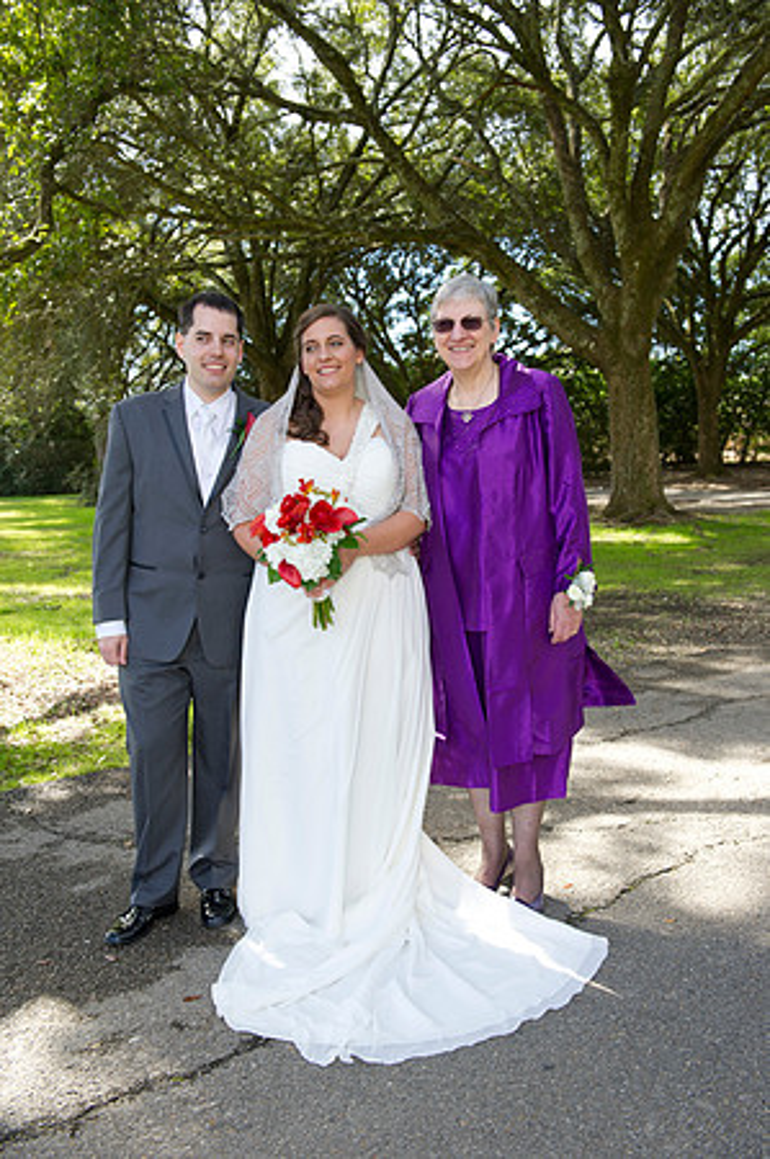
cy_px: 580
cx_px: 385
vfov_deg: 54.5
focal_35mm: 35
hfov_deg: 37.8
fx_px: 1125
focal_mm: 35
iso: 320
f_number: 5.6
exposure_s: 1/200
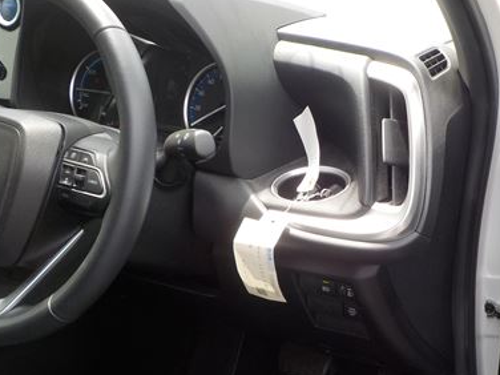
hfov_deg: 36.7
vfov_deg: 28.4
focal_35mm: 51
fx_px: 737
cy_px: 242
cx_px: 366
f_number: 3.3
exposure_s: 1/160
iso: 125
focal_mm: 4.1
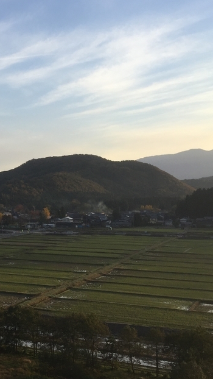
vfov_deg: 39.8
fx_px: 522
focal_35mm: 52
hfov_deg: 21.7
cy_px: 204
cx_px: -30
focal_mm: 4.15
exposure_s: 1/746
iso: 32
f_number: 2.2
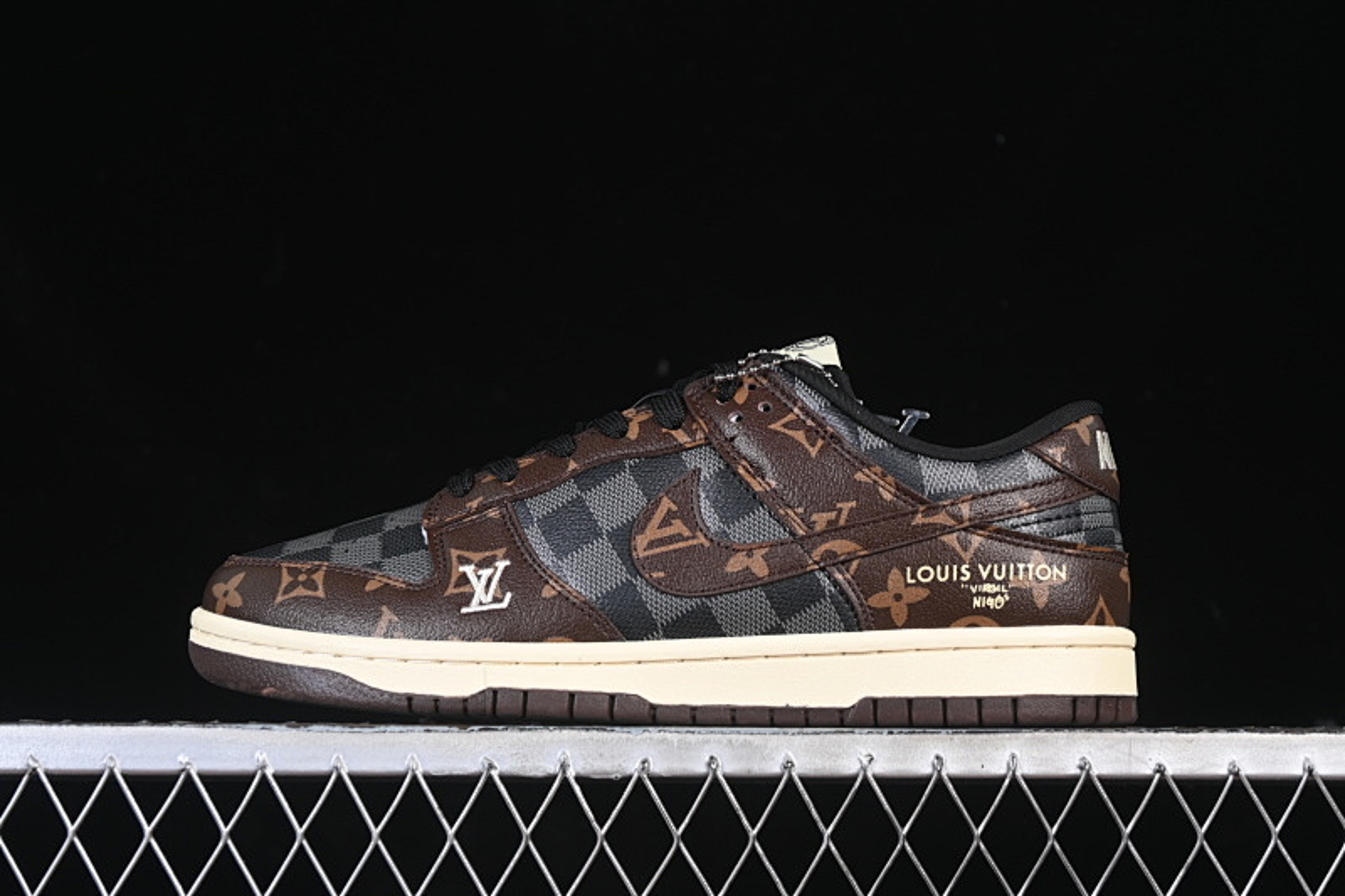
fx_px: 2801
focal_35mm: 75
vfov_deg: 18.2
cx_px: 672
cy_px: 448
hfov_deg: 27.0
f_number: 6.3
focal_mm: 50
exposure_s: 1/60
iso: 160
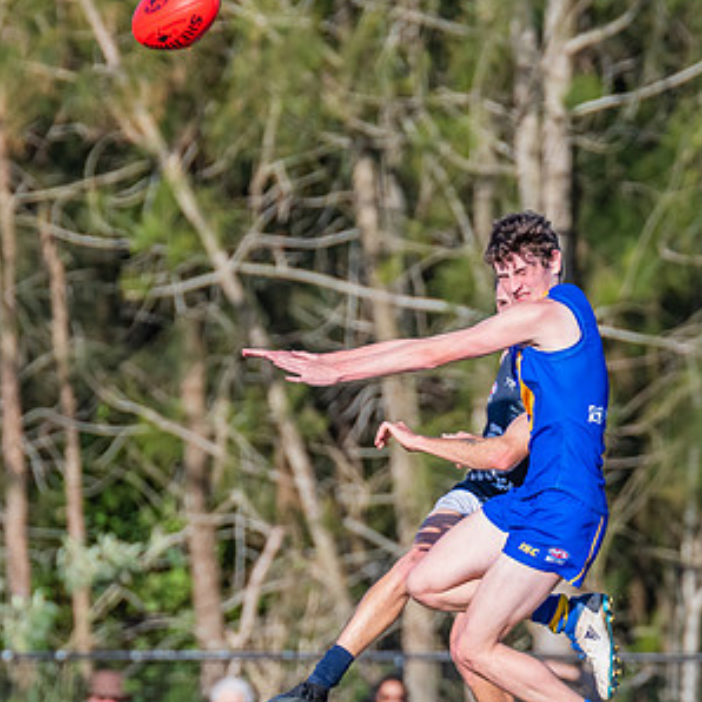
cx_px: 398
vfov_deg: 1.9
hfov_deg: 1.9
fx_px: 21407
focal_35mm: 933
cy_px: 486
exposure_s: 1/2000
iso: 800
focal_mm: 420
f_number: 6.3
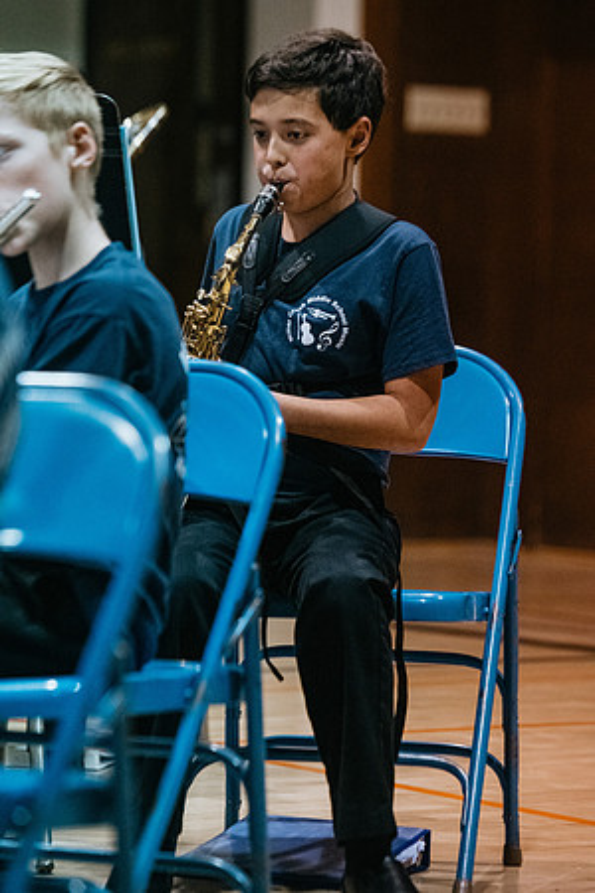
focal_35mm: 186
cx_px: 298
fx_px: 4611
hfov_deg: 7.4
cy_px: 446
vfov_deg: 11.1
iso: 4000
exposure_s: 1/320
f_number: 3.5
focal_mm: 155
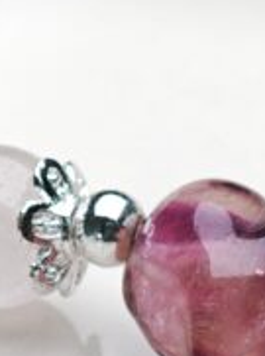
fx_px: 3473
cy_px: 273
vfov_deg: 5.9
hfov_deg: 4.4
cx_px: 257
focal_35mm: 339
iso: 50
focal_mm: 11.5
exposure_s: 1/658
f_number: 1.8
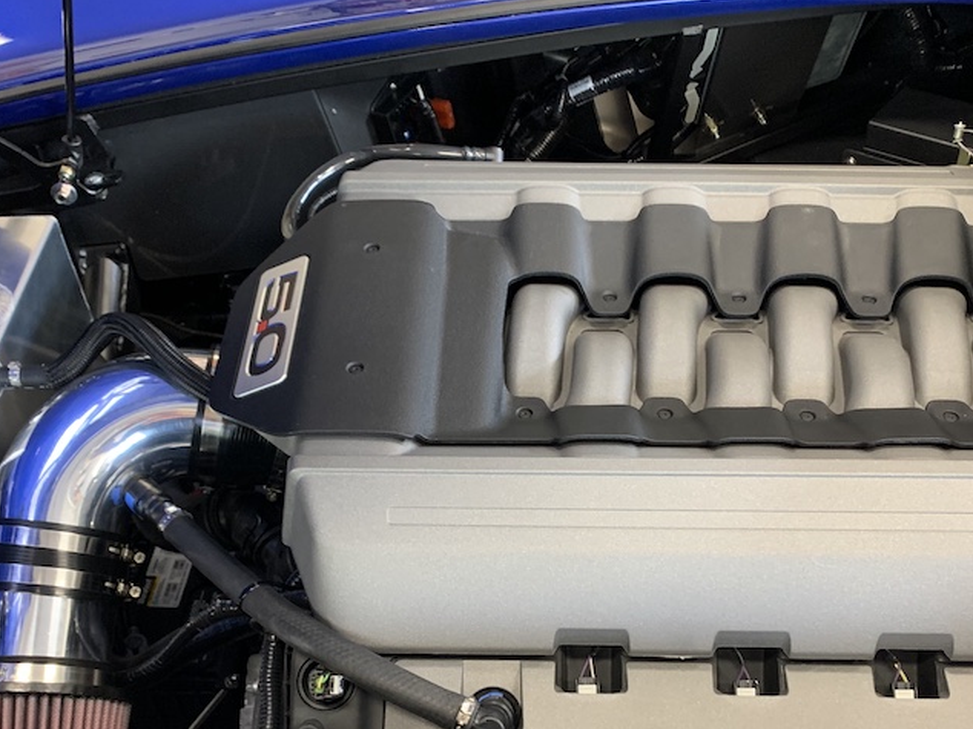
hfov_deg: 44.8
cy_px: 533
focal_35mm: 42
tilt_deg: -48.7
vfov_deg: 33.7
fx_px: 1180
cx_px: 506
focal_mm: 4.25
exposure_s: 1/60
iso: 250
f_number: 1.8
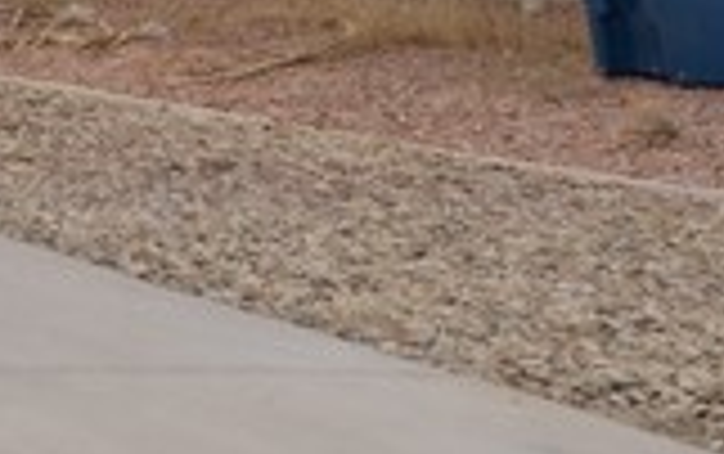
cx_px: -1601
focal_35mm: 110
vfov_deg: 11.5
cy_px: -175
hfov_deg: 10.6
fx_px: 2173
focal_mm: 16
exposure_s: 1/320
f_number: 10
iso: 500
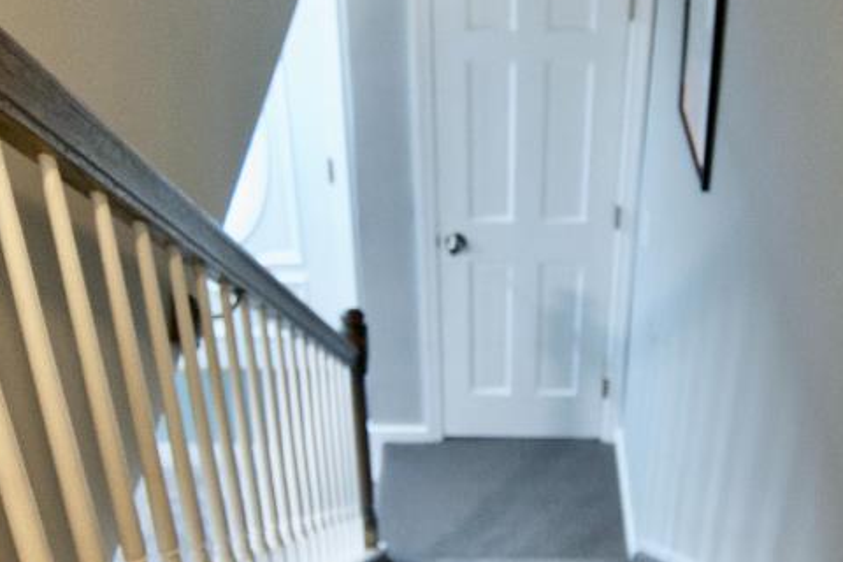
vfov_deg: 27.0
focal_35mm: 50
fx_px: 1171
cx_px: 474
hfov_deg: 39.5
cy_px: 260
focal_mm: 16
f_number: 4
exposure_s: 1/30
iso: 1250
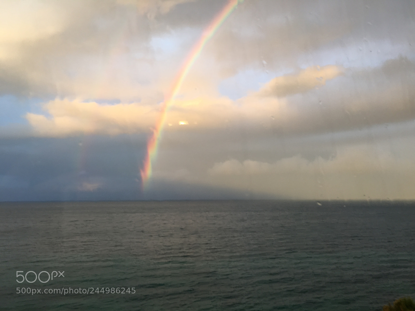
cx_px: 208
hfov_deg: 61.7
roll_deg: -0.2
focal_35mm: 29
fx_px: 348
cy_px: 156
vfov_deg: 48.2
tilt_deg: +7.6
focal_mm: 4.15
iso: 25
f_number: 2.2
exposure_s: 1/50
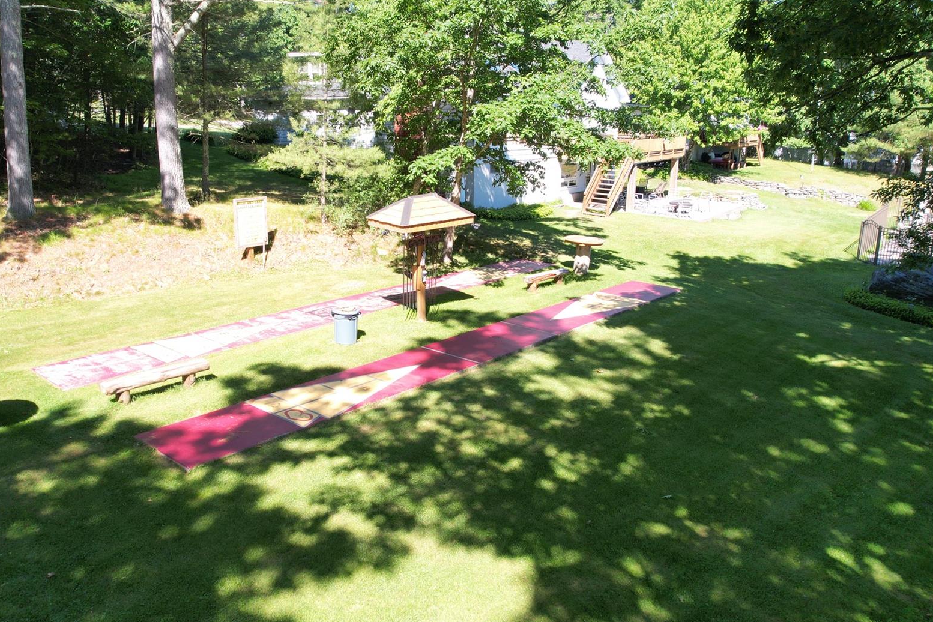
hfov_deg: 63.5
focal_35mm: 29
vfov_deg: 44.9
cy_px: 281
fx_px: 752
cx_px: 411
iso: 100
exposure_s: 1/400
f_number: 2.8
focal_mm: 8.38
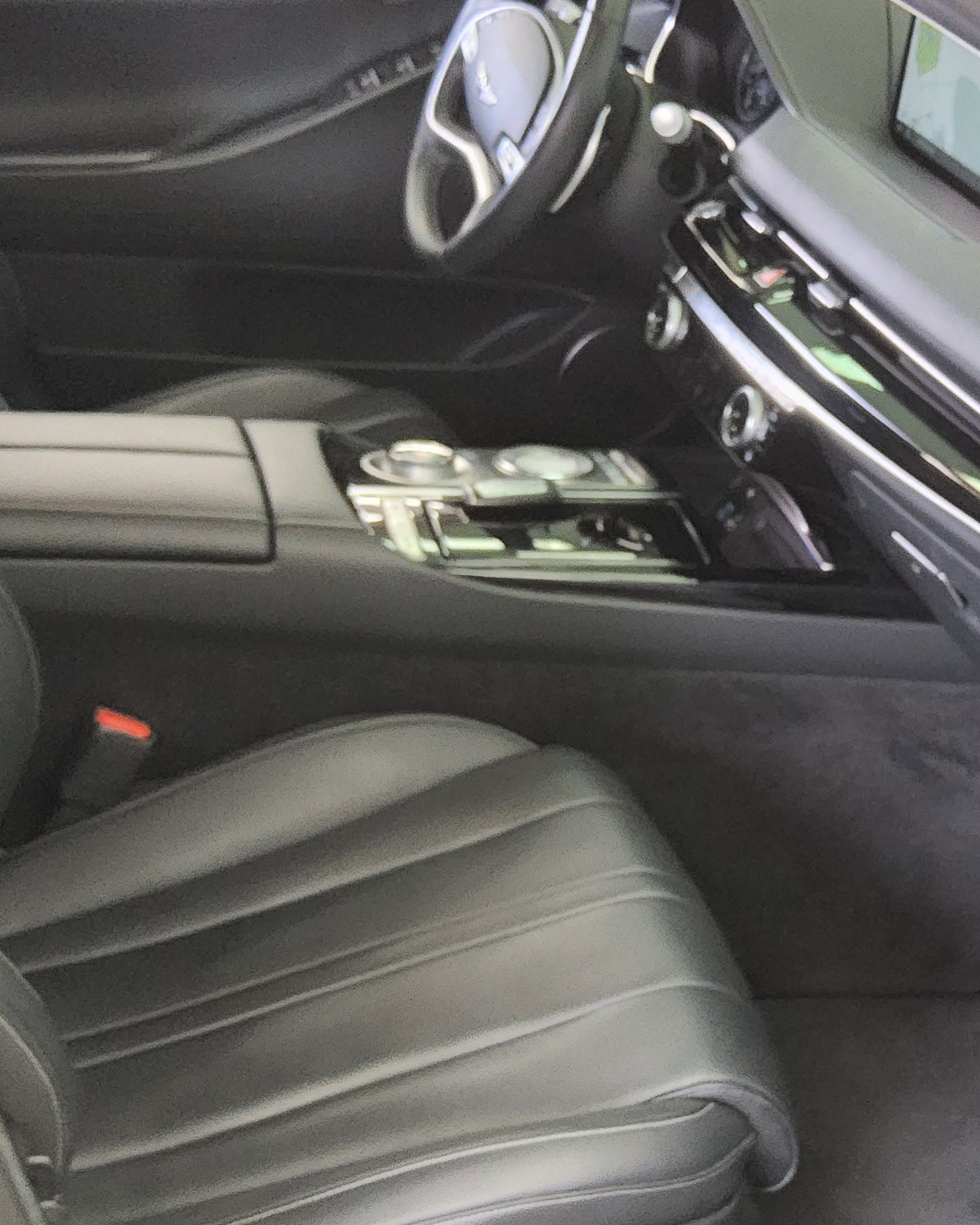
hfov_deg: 27.7
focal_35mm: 54
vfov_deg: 34.6
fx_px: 1958
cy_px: 740
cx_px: 723
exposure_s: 1/120
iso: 500
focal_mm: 3.08
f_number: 2
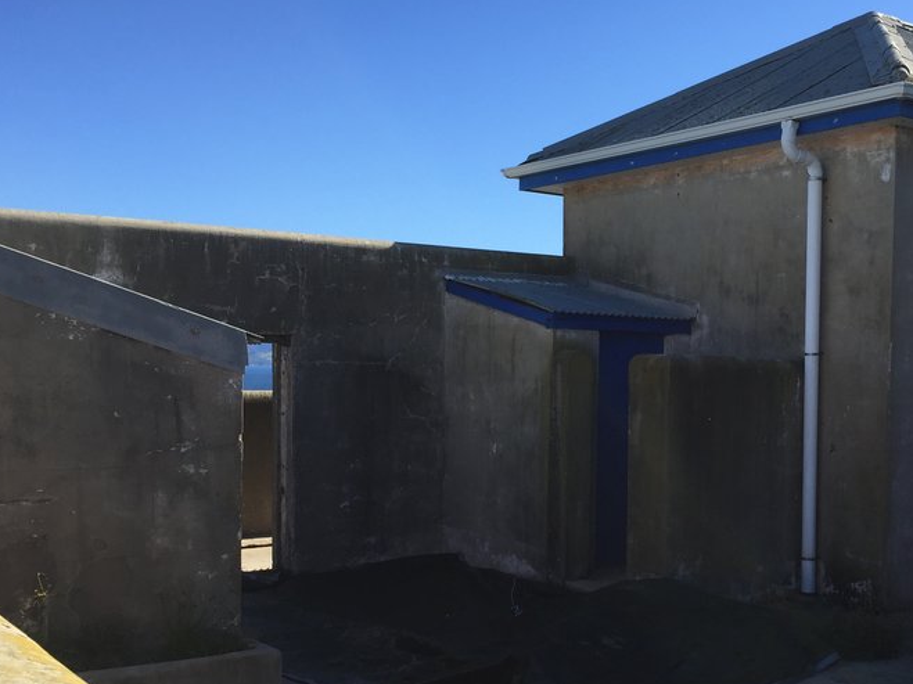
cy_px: 415
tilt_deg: -1.6
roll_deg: -2.3
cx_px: 661
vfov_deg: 32.8
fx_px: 1160
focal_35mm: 44
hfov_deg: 41.9
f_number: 2.2
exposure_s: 1/1464
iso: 32
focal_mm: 4.15
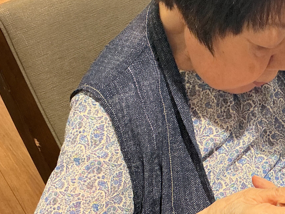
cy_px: 127
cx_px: 248
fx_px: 560
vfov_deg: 21.6
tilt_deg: -33.0
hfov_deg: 27.7
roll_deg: +5.4
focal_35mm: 68
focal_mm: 3
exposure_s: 1/60
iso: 160
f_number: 1.8
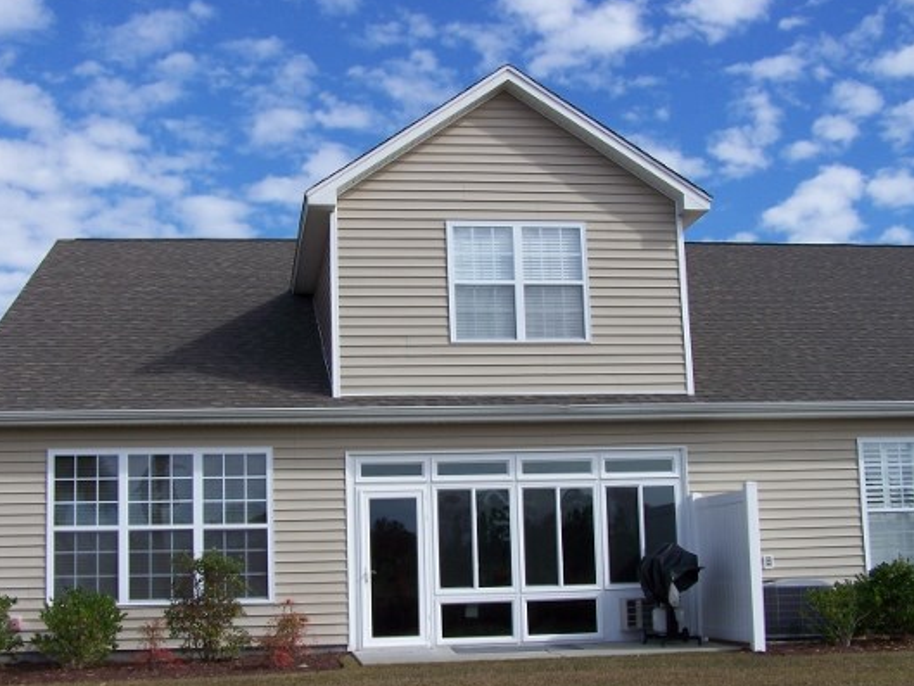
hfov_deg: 41.2
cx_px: 432
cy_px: 391
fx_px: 1215
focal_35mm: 46
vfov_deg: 31.5
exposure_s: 1/640
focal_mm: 6.3
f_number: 4
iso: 64
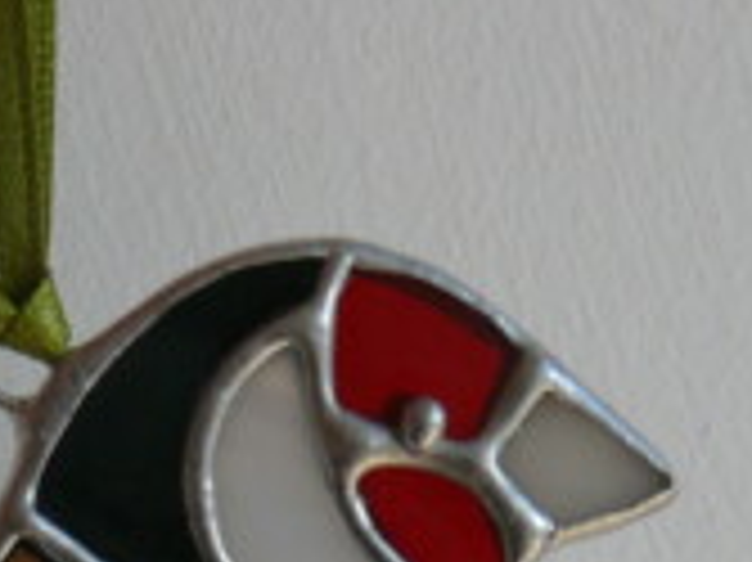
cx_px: 72
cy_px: 926
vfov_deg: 10.5
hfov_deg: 14.6
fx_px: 2909
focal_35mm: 134
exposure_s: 1/160
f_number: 4
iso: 100
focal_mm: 7.4
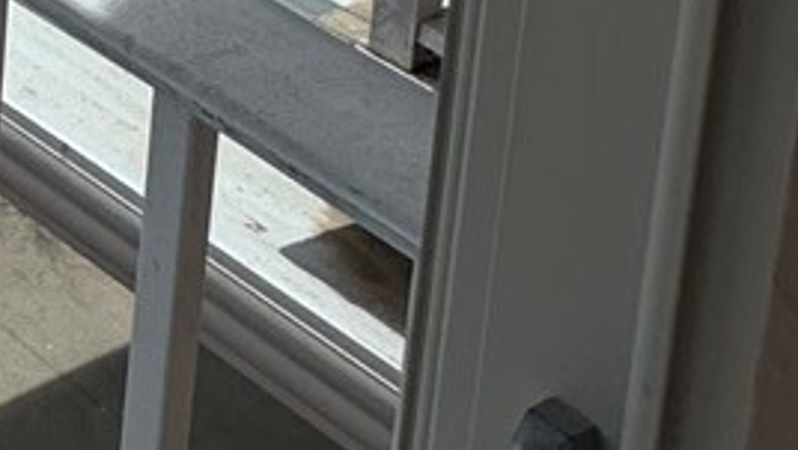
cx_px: -923
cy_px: -879
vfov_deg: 10.1
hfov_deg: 16.2
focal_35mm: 91
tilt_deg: -10.5
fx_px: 1926
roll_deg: +1.4
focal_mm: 2.22
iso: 40
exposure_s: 1/956
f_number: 2.2
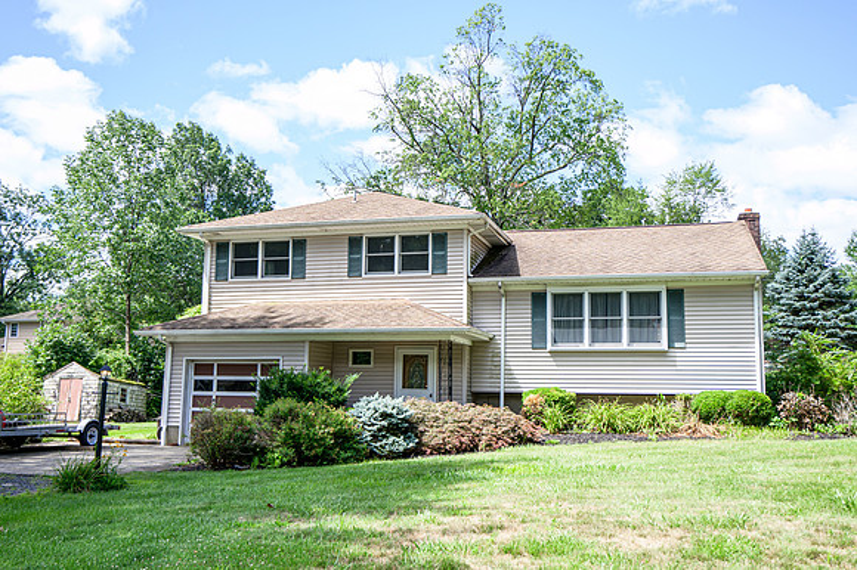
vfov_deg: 37.6
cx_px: 428
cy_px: 285
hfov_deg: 54.2
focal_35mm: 35
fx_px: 838
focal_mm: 34.5
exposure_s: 1/640
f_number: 4
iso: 200
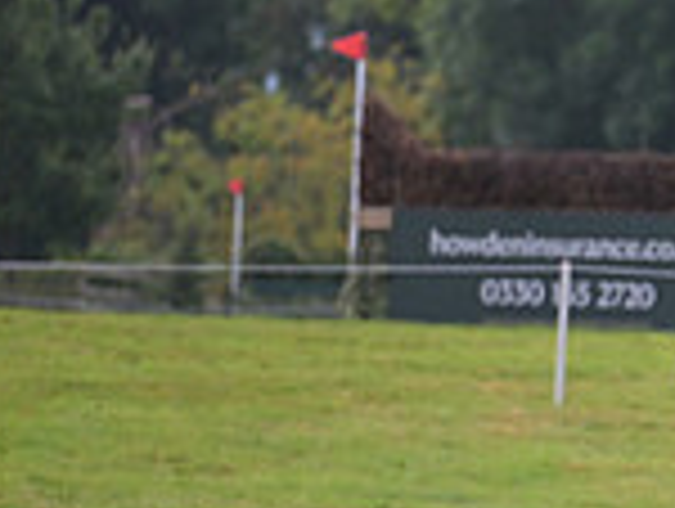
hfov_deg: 2.7
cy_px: 290
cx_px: 1206
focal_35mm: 742
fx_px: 14492
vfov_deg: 2.0
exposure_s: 1/1250
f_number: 3.5
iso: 1000
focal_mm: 200
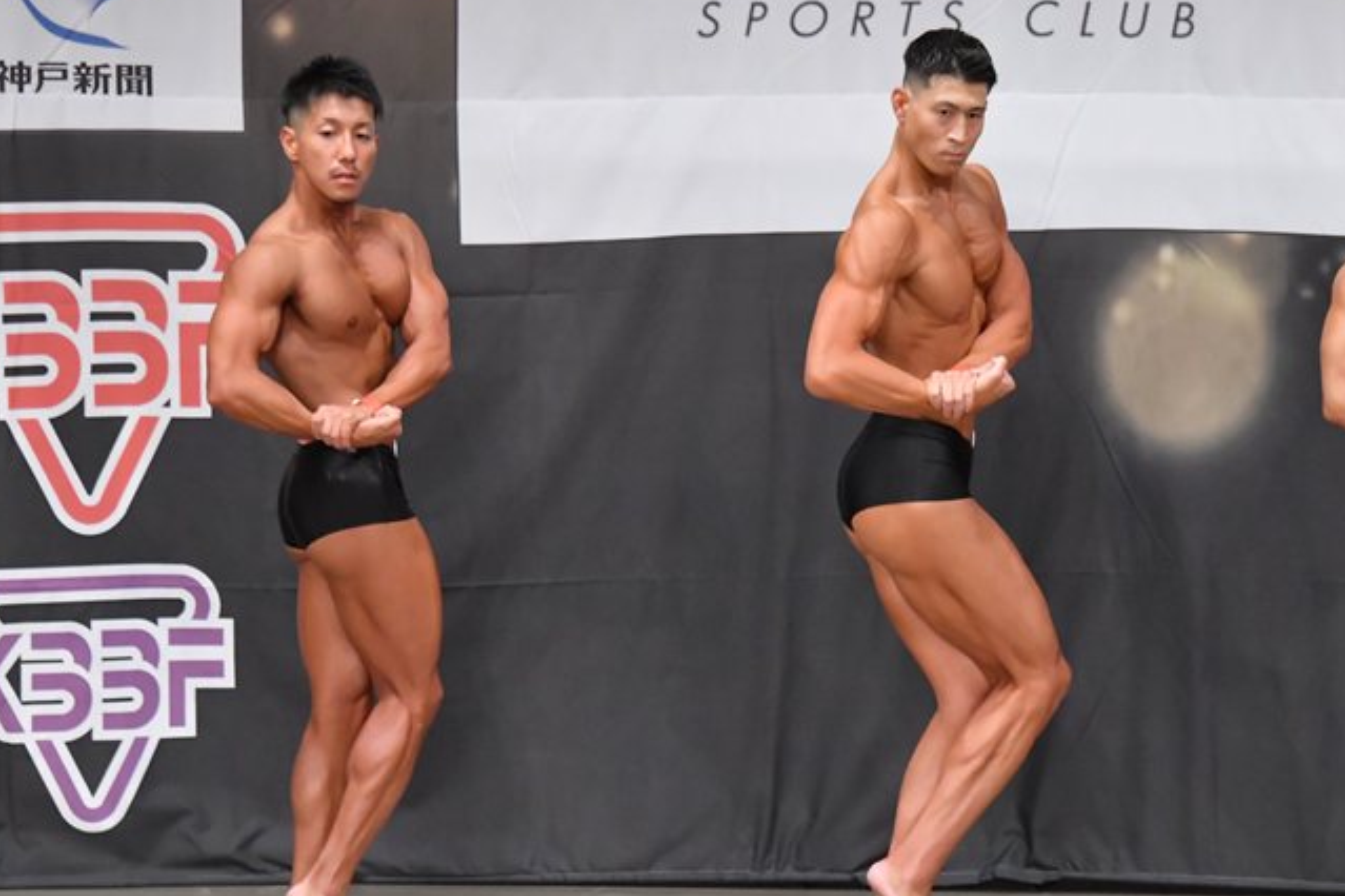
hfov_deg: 7.8
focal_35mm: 263
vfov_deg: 5.2
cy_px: 509
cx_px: 757
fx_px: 9825
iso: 6400
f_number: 5.6
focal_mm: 145
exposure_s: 1/400
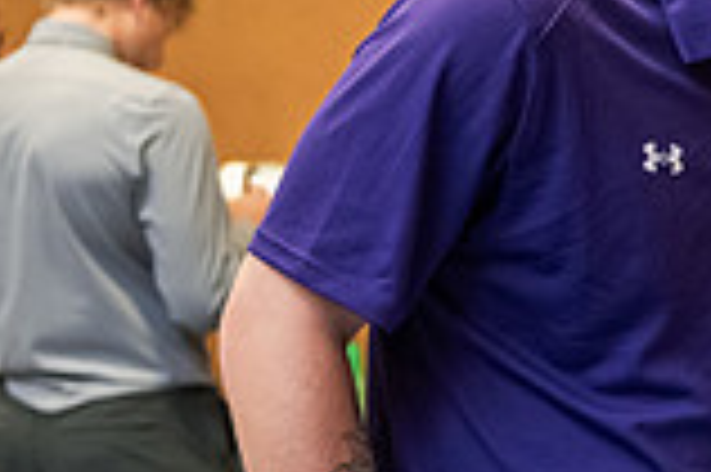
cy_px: 214
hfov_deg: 13.3
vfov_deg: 9.3
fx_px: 2900
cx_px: 1012
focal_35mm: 147
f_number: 3.2
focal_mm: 40
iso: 2500
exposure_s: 1/200
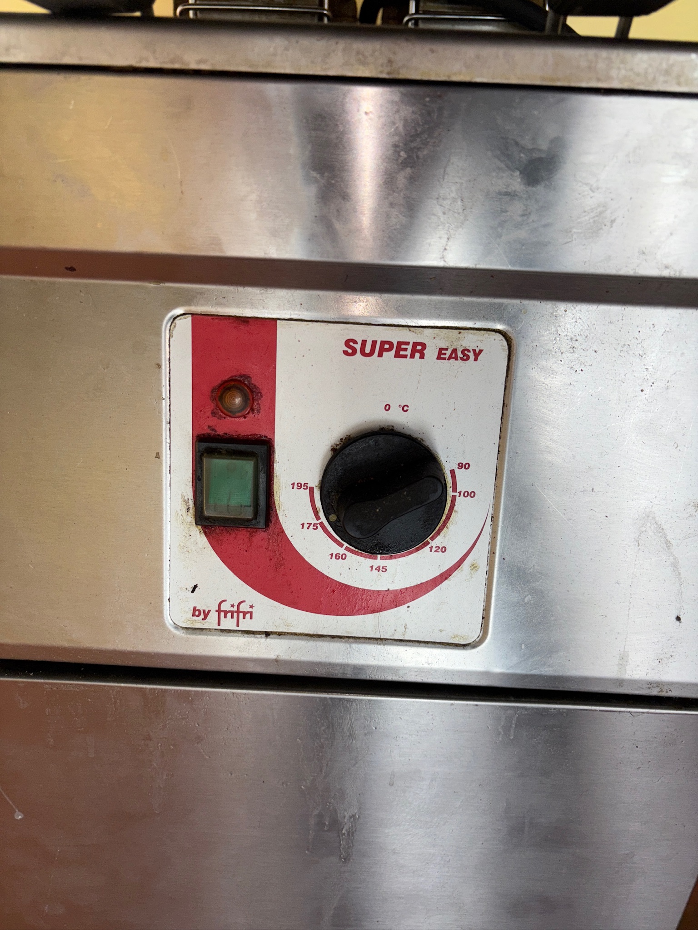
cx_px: 349
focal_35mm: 26
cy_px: 465
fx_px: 699
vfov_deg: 67.3
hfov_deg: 53.1
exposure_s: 1/78
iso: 32
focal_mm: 5.96
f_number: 1.6
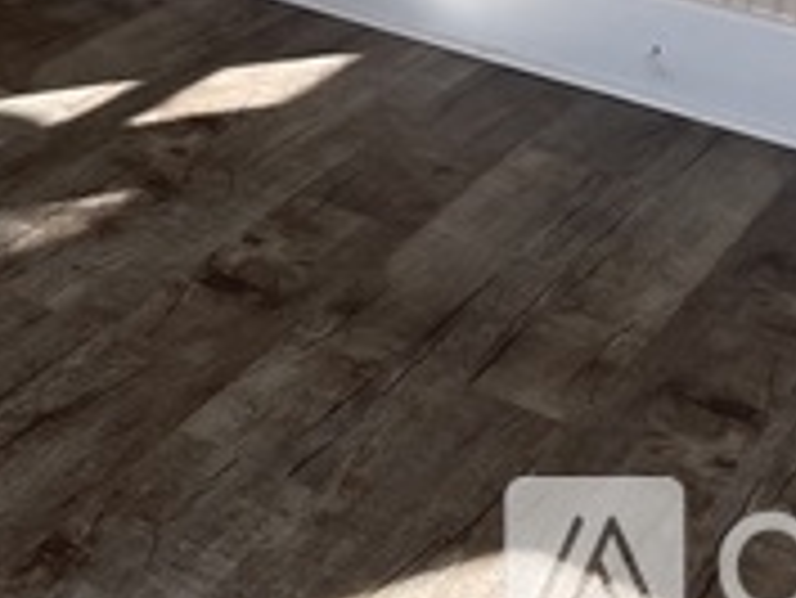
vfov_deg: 13.6
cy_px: -468
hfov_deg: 18.5
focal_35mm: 98
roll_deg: -3.7
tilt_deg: -8.1
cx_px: -268
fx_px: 2255
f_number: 1.6
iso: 32
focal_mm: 4.2
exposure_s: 1/367
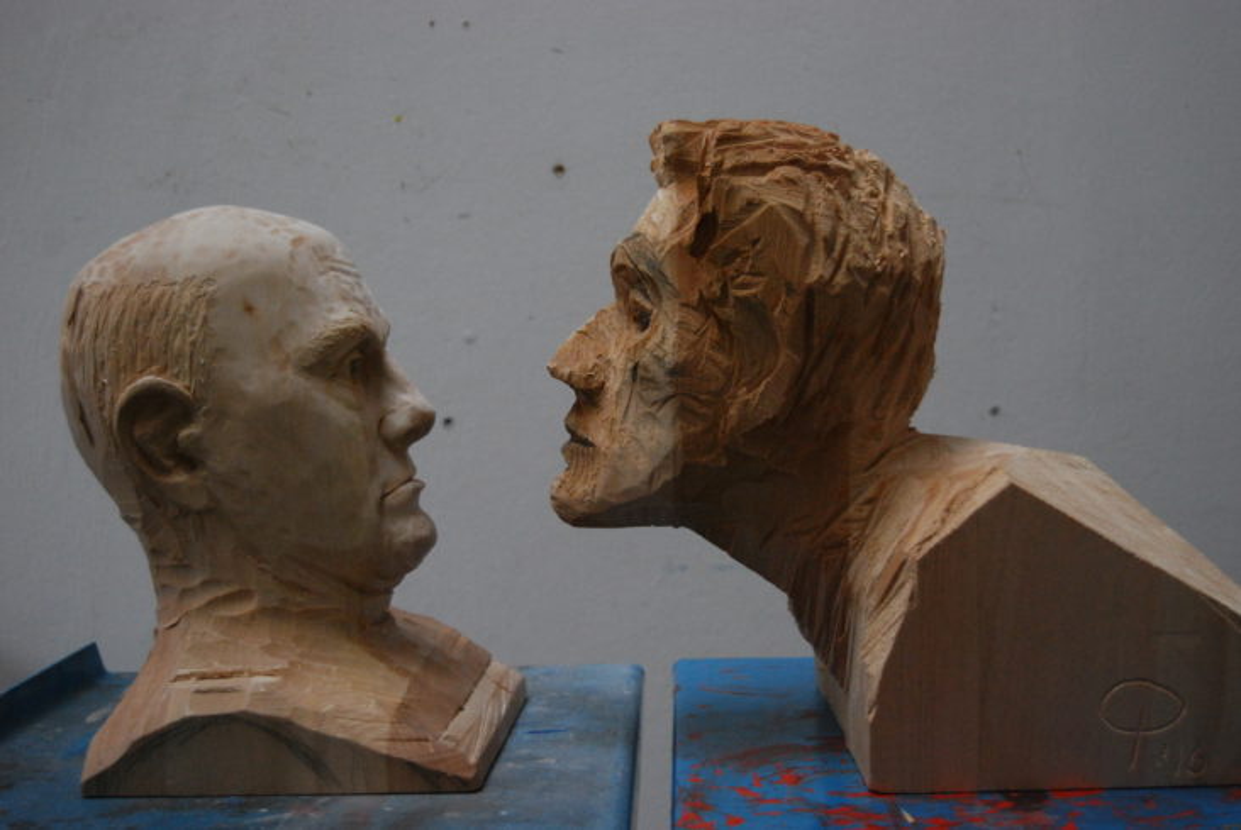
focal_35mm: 52
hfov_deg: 37.8
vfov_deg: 25.8
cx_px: 620
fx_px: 1812
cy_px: 415
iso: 1250
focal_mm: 35
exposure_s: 1/30
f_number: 4.8
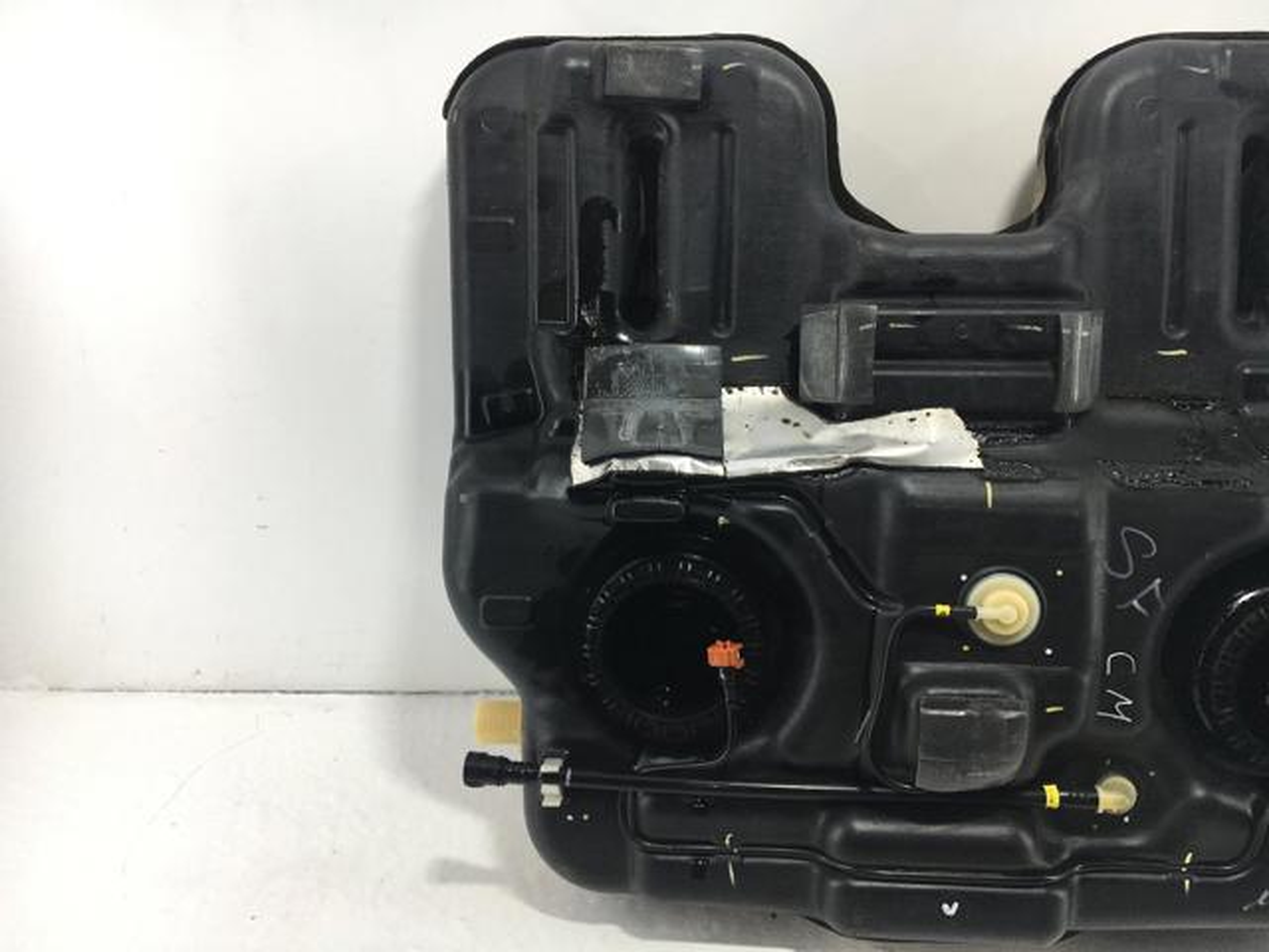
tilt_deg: -22.9
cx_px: 634
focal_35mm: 29
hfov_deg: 61.7
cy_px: 476
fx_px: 1063
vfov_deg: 48.2
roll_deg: +1.0
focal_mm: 4.15
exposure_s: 1/261
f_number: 2.2
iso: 25
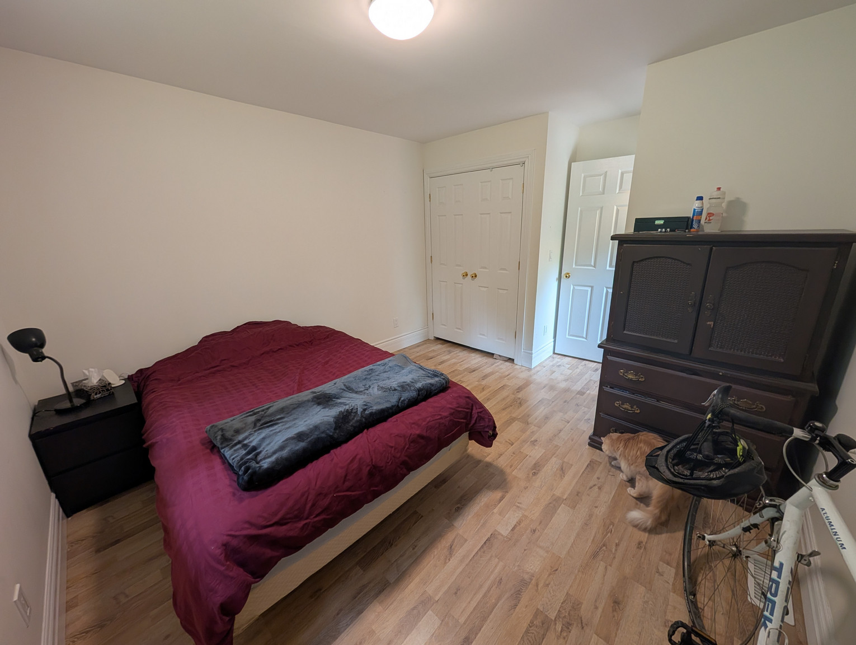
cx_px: 428
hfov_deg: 110.5
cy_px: 322
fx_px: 297
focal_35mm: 12
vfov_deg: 94.6
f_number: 1.7
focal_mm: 2.02
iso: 61
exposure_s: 1/40
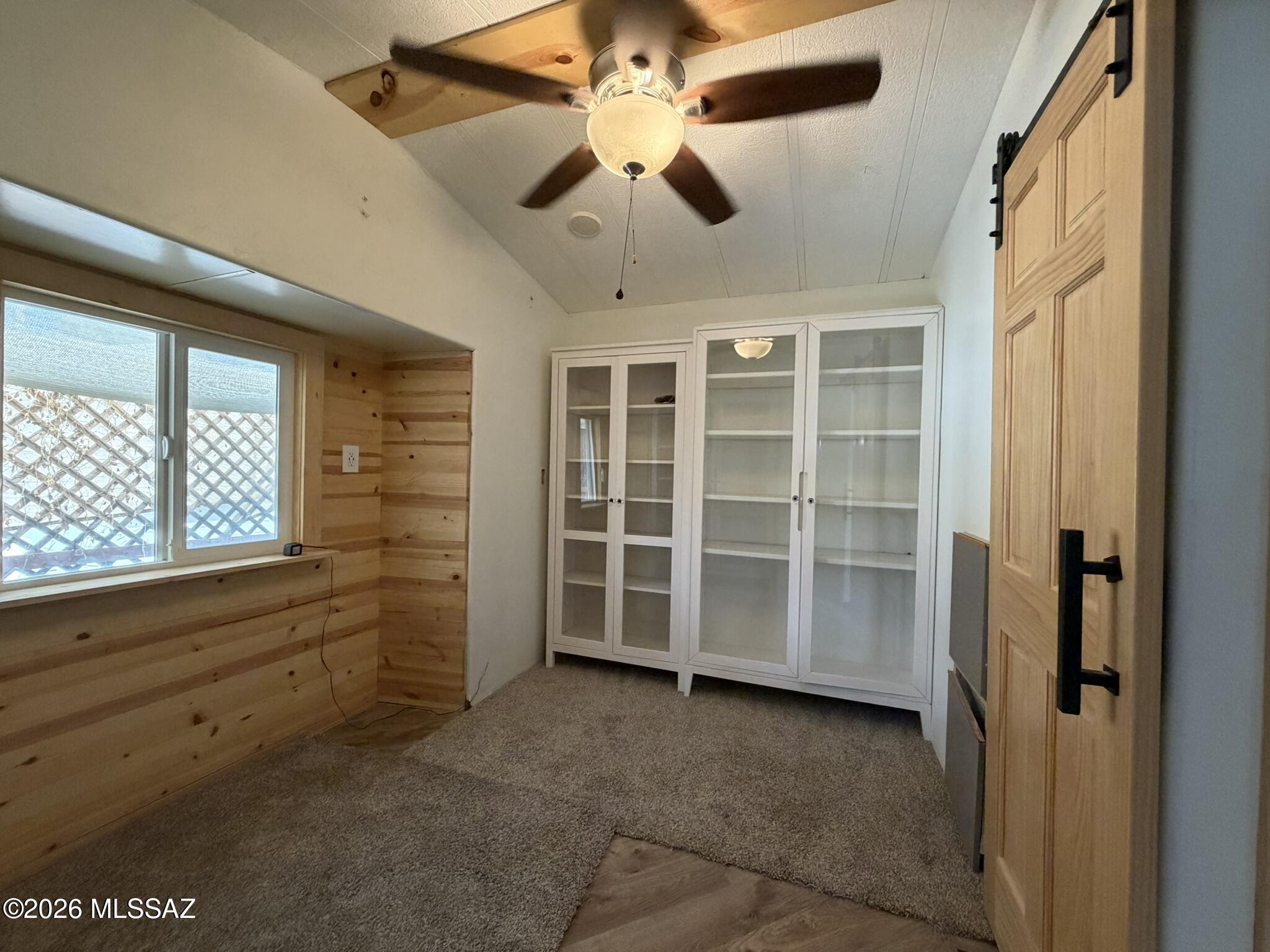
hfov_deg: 102.1
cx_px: 635
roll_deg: -0.7
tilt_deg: -0.8
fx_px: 514
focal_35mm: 14
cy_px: 476
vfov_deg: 85.7
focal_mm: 2.22
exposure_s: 1/60
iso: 320
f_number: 2.2
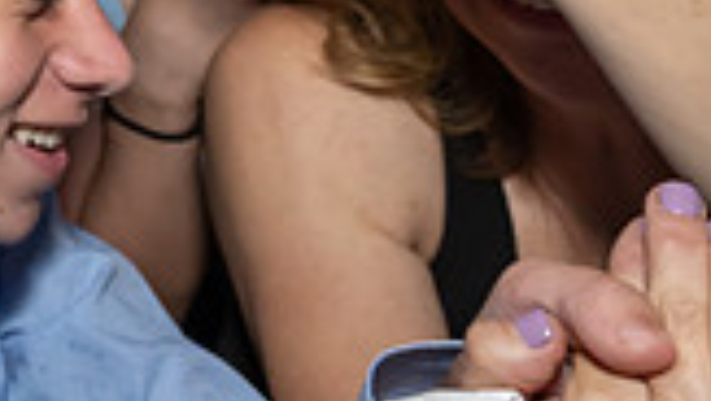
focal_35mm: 93
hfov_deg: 18.3
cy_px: -305
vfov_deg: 12.1
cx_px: -545
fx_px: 1755
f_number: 8
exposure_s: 1/250
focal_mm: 17
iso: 1000
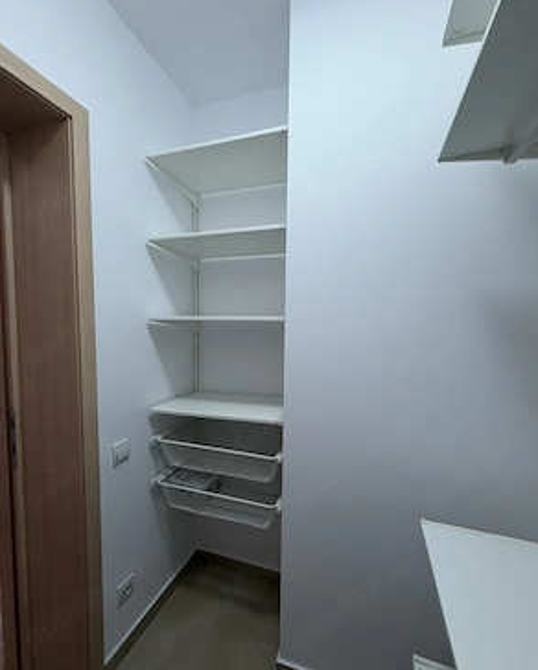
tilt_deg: -4.0
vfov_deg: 96.7
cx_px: 275
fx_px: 298
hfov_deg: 84.1
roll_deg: -1.2
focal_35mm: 15
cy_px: 348
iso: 160
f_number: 2.2
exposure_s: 1/50
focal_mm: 2.22
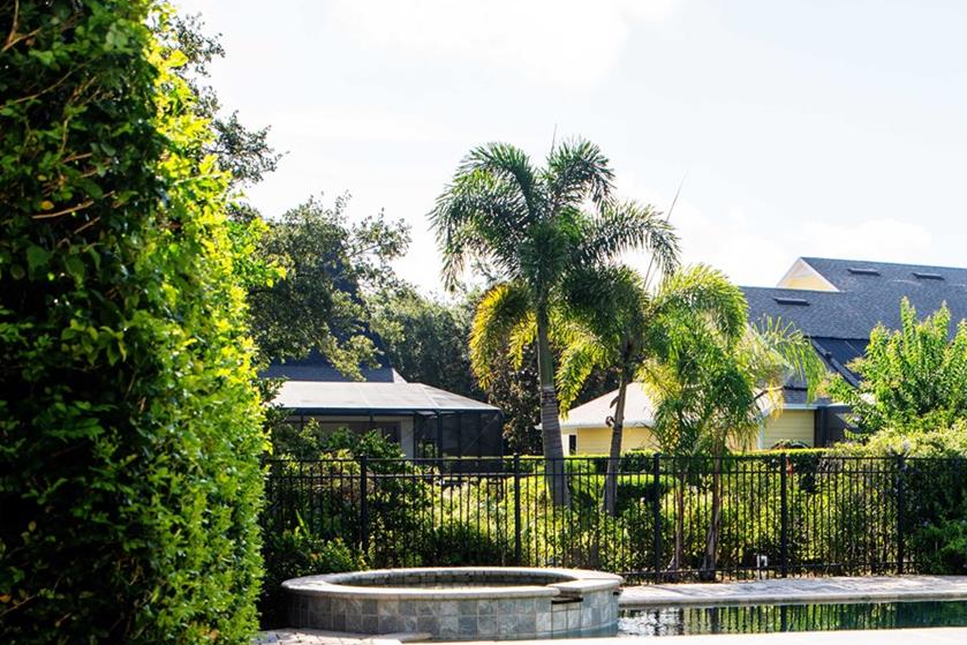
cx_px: 664
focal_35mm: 61
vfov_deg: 21.8
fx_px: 1638
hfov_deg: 32.5
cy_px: 572
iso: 200
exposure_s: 1/1250
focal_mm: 32
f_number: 5
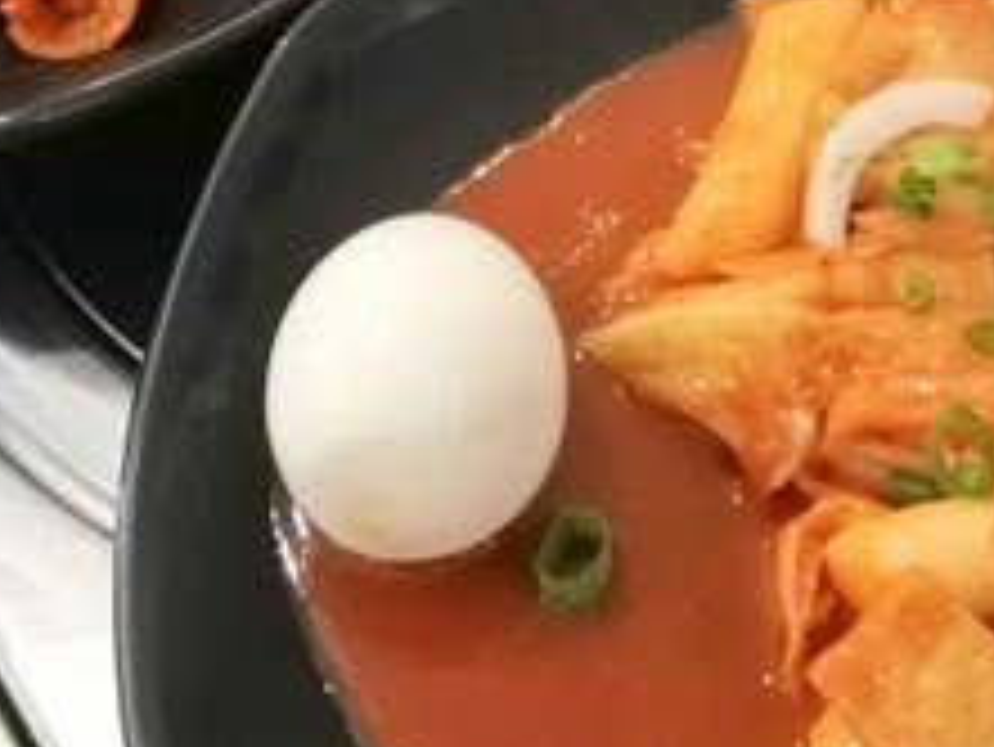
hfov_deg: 26.7
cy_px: 110
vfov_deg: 20.2
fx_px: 2069
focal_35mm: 72
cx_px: 726
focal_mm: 3.81
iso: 500
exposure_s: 1/25
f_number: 2.2
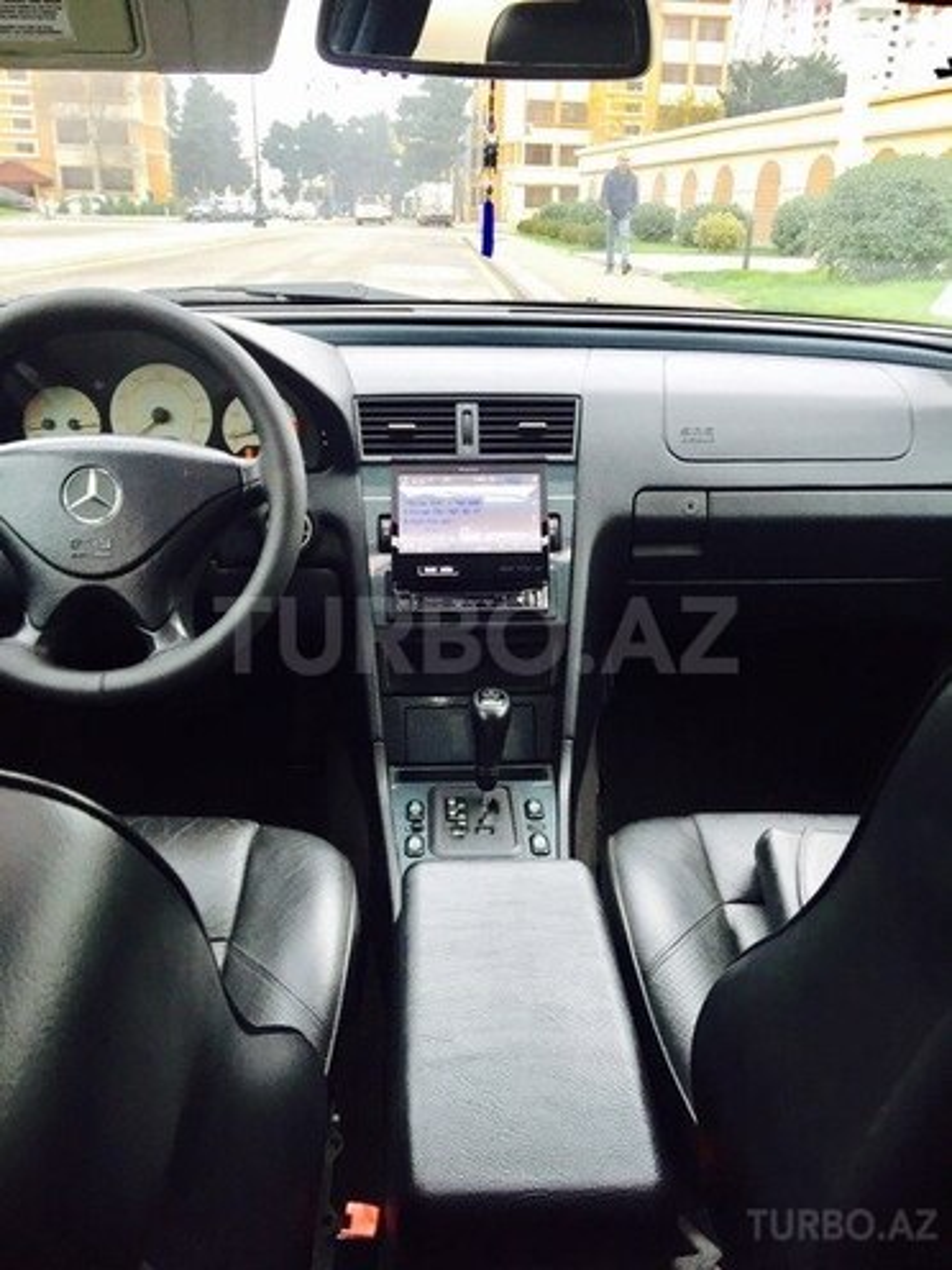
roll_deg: -1.8
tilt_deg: -21.4
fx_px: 1063
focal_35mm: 29
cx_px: 476
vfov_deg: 61.7
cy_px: 635
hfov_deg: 48.2
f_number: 2.2
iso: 50
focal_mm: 4.15
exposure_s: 1/33
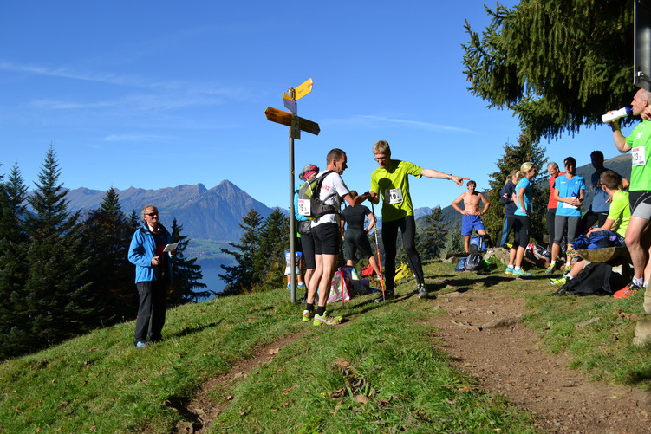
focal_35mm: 33
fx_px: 597
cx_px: 326
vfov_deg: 40.0
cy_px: 217
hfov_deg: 57.2
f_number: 6.3
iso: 400
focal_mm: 22
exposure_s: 1/1600
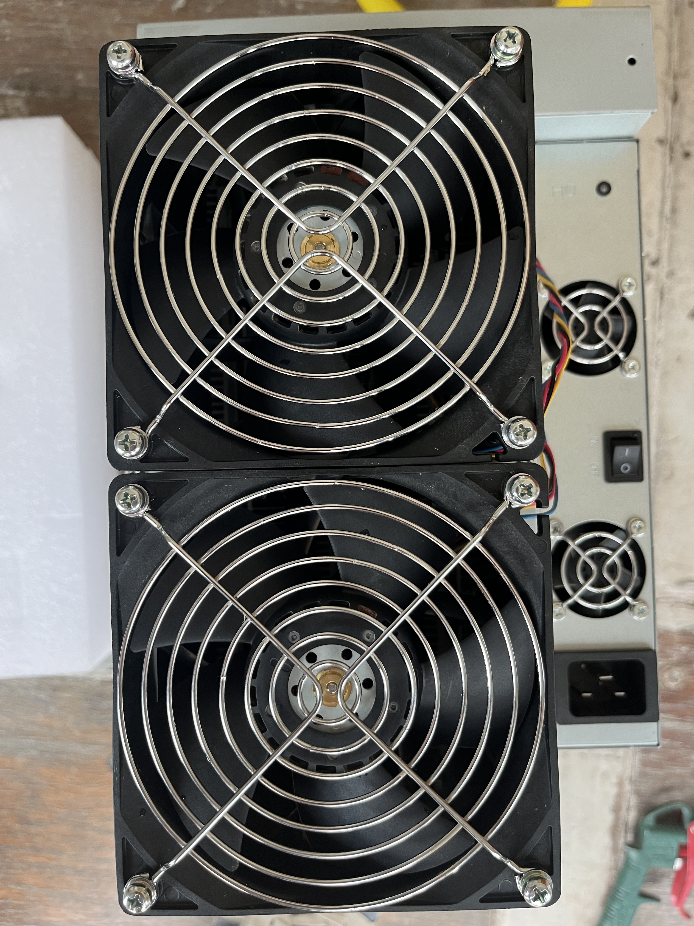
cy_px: 463
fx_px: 695
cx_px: 347
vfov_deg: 67.3
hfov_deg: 53.1
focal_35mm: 26
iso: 125
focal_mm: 5.1
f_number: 1.6
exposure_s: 1/87
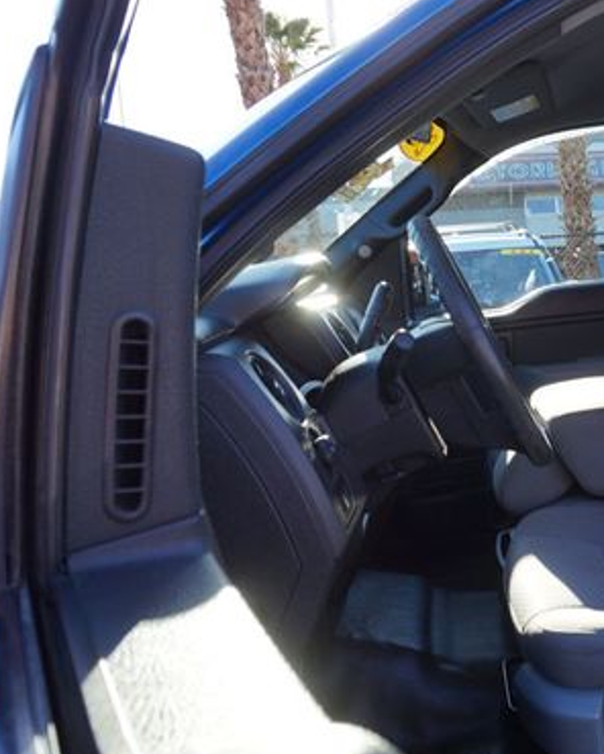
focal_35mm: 39
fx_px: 870
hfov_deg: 35.0
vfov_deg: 46.8
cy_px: 403
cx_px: 594
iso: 100
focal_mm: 16
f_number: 5.6
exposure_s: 1/80
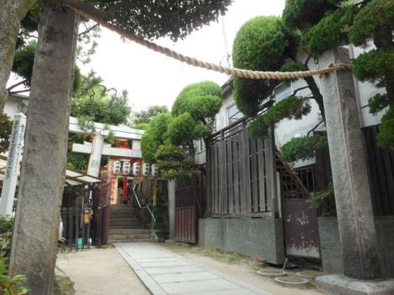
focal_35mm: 25
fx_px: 285
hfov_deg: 69.4
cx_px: 197
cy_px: 148
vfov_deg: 54.9
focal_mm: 4.5
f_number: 3.7
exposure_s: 1/100
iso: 80
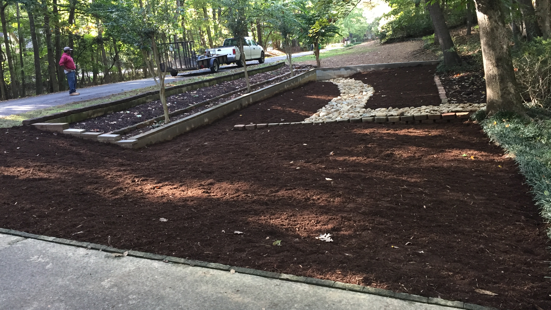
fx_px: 468
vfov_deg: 36.5
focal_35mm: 32
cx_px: 279
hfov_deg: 61.0
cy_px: 118
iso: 50
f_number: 2.2
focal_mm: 4.15
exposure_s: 1/30
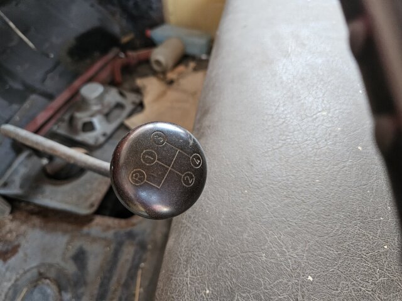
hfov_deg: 73.9
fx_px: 267
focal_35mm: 23
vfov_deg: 58.9
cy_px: 150
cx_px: 201
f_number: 1.8
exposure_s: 1/100
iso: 800
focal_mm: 5.4
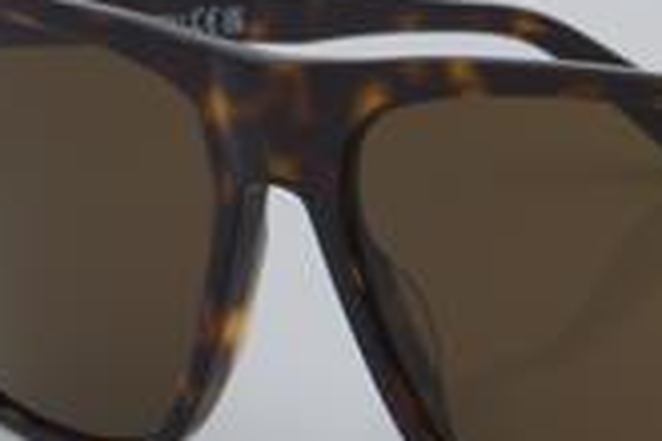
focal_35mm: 182
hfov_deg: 11.2
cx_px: 590
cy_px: 289
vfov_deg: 7.5
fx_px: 3347
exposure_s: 1/4
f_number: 32
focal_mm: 50
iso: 100
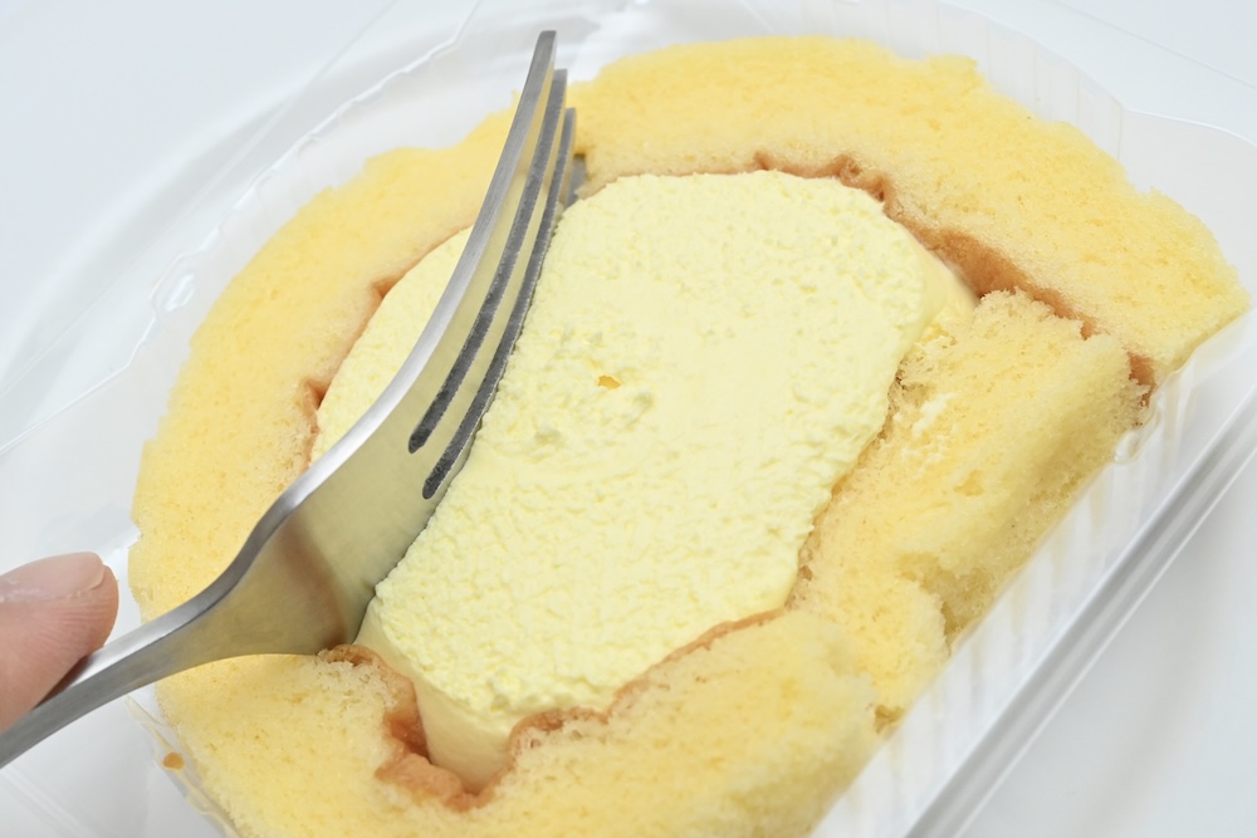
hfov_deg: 33.4
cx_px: 628
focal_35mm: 60
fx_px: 2095
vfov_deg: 22.6
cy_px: 419
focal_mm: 60
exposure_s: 1/200
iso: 6400
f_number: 14
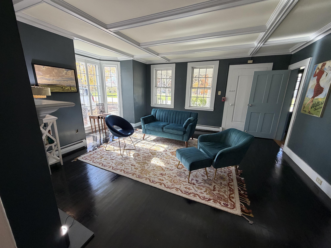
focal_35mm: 14
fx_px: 134
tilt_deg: -14.3
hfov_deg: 102.1
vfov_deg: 85.7
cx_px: 166
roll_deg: -1.3
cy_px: 124
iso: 200
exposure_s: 1/120
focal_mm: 2.22
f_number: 2.2
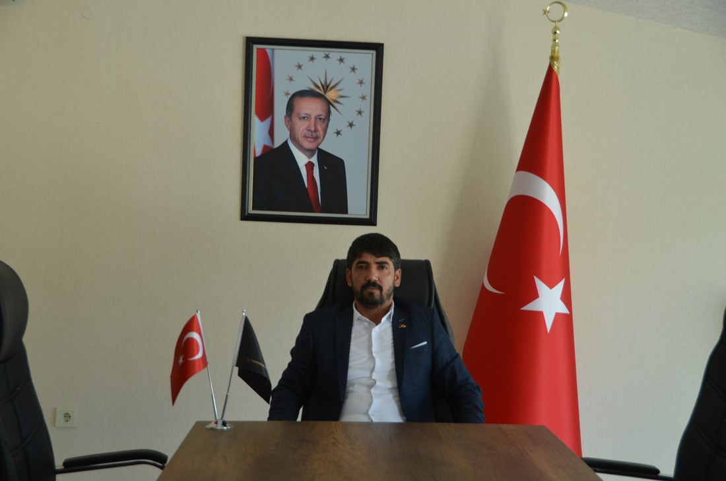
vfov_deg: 22.5
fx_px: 1208
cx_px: 363
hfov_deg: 33.5
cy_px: 240
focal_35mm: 60
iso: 400
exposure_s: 1/60
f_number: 4.5
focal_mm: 40
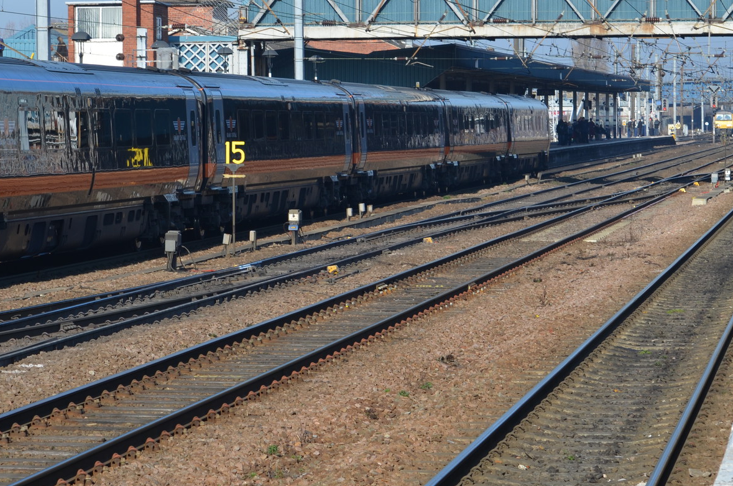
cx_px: 142
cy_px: 199
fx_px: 3227
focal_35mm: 159
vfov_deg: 8.6
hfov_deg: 12.9
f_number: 8
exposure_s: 1/250
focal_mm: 65
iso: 110
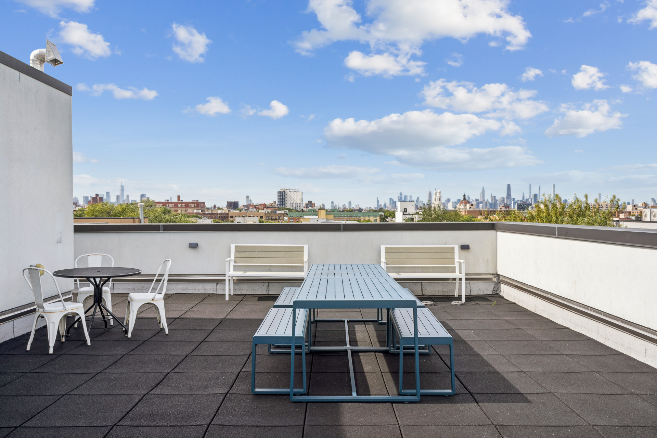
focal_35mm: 30
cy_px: 219
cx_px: 328
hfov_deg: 61.9
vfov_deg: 43.6
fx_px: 547
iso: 100
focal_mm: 30
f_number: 18
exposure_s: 1/15
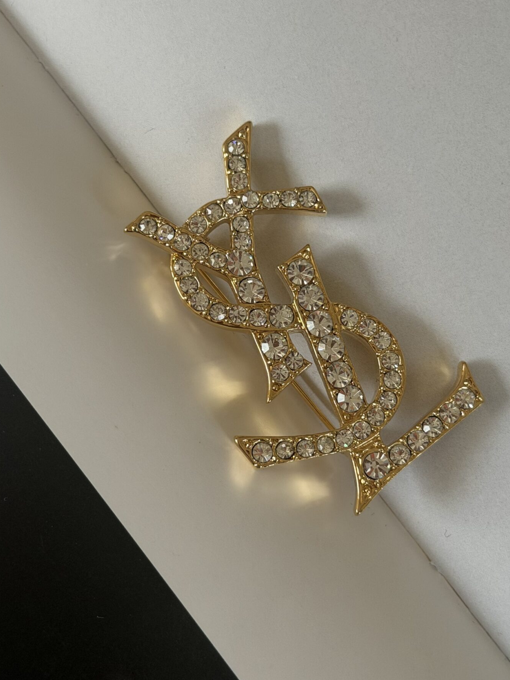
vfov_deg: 28.2
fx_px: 1355
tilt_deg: -80.8
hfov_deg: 21.3
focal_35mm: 69
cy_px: 315
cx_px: 288
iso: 64
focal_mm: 6.76
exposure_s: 1/359
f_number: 1.78
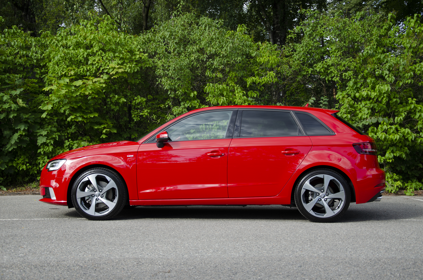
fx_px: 616
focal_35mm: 52
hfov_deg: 37.9
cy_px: 140
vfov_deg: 25.6
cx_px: 212
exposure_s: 1/200
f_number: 5
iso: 100
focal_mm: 35
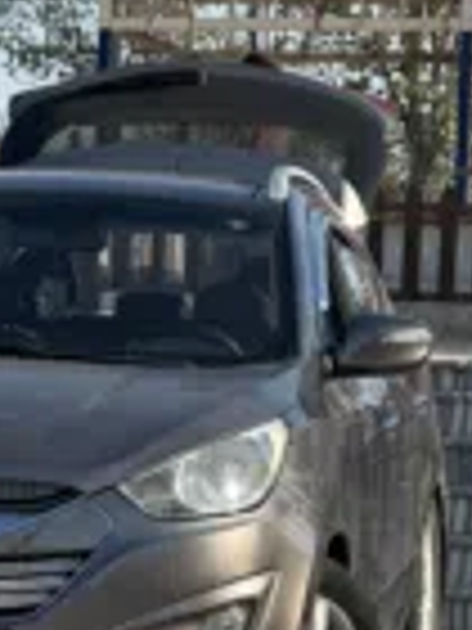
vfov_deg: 9.0
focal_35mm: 220
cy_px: 572
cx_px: -45
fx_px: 4000
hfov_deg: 6.7
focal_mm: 9
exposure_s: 1/426
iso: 32
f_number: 2.8
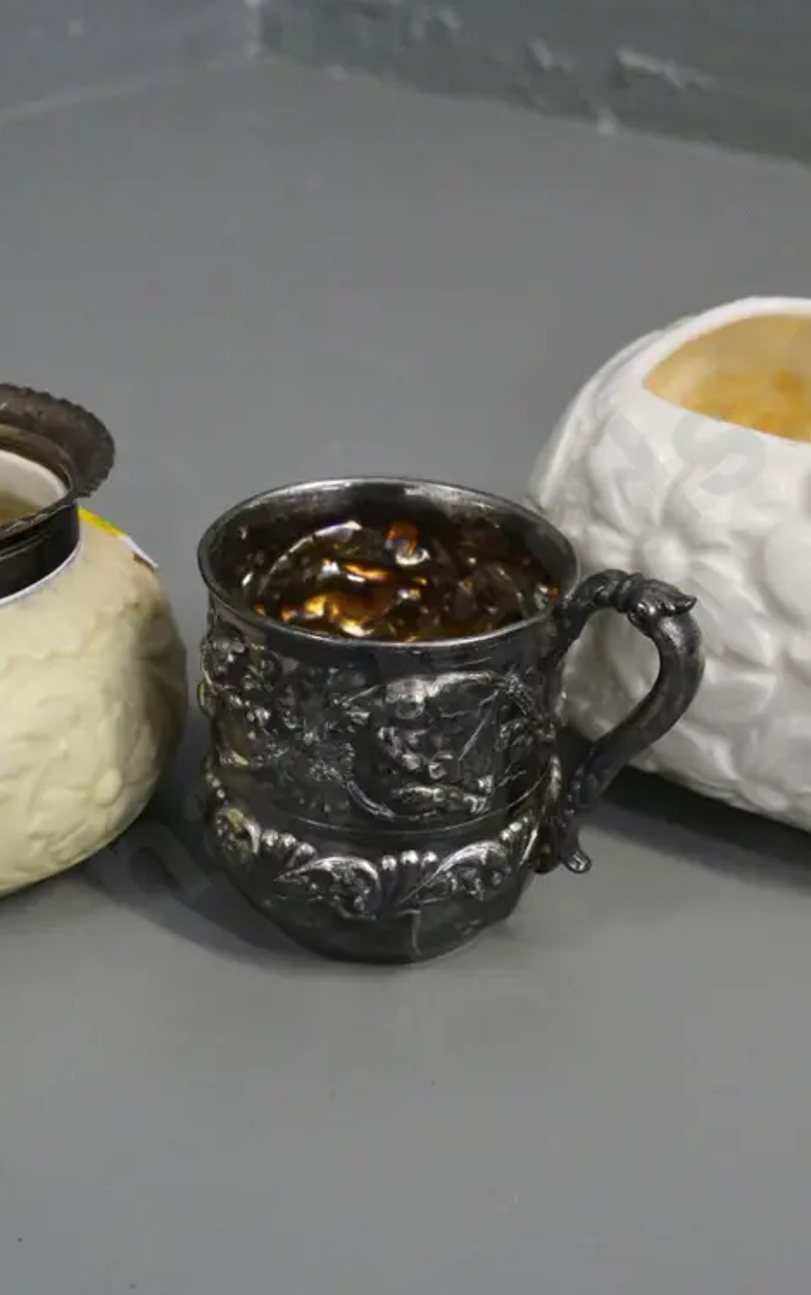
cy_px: 657
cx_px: 437
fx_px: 1837
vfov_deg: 38.9
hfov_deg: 24.9
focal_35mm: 52
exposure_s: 1/200
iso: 3200
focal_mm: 18
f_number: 4.5
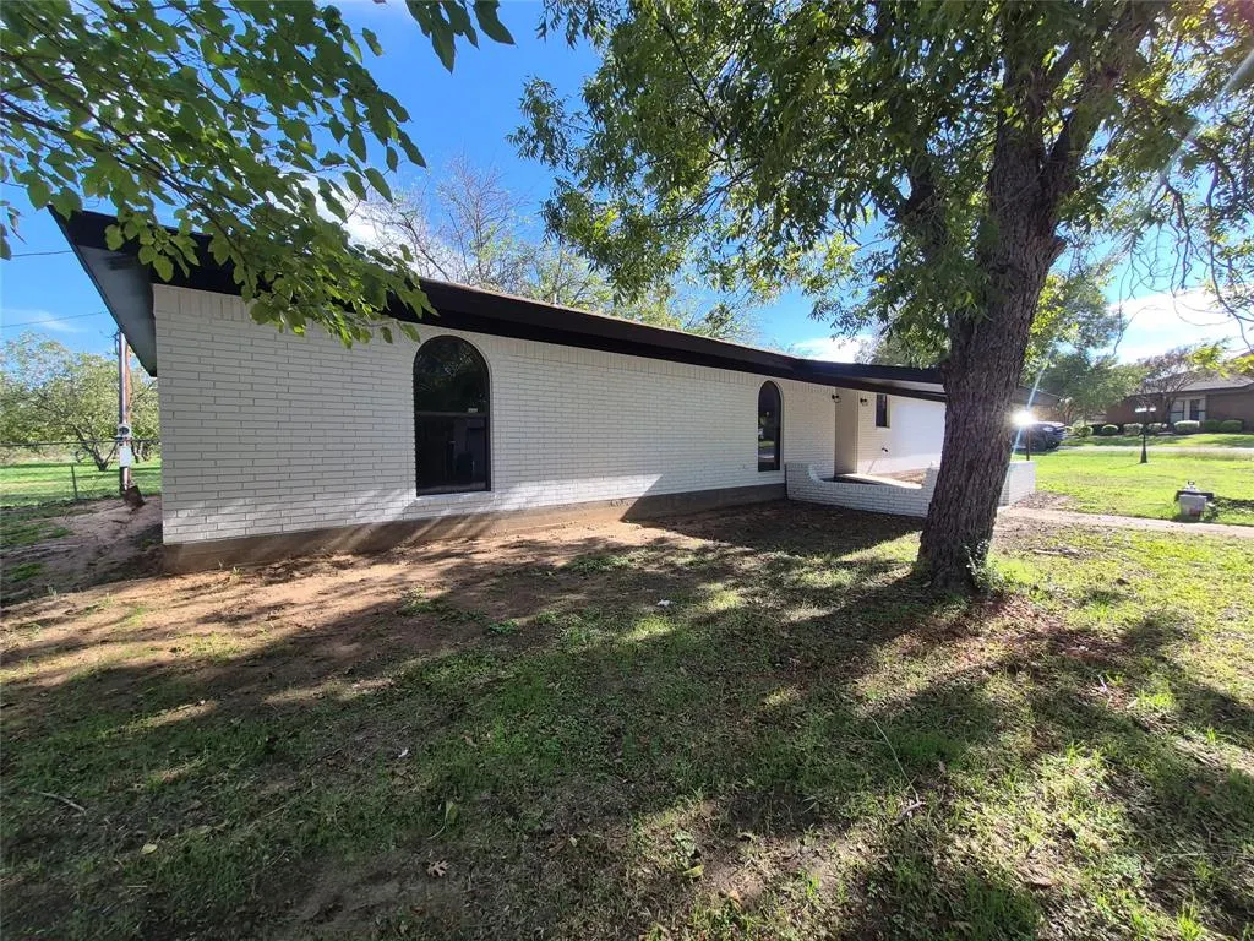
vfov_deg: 89.9
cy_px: 470
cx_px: 627
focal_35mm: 13
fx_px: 471
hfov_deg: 106.2
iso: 40
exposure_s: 1/906
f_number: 2.2
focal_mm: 1.74
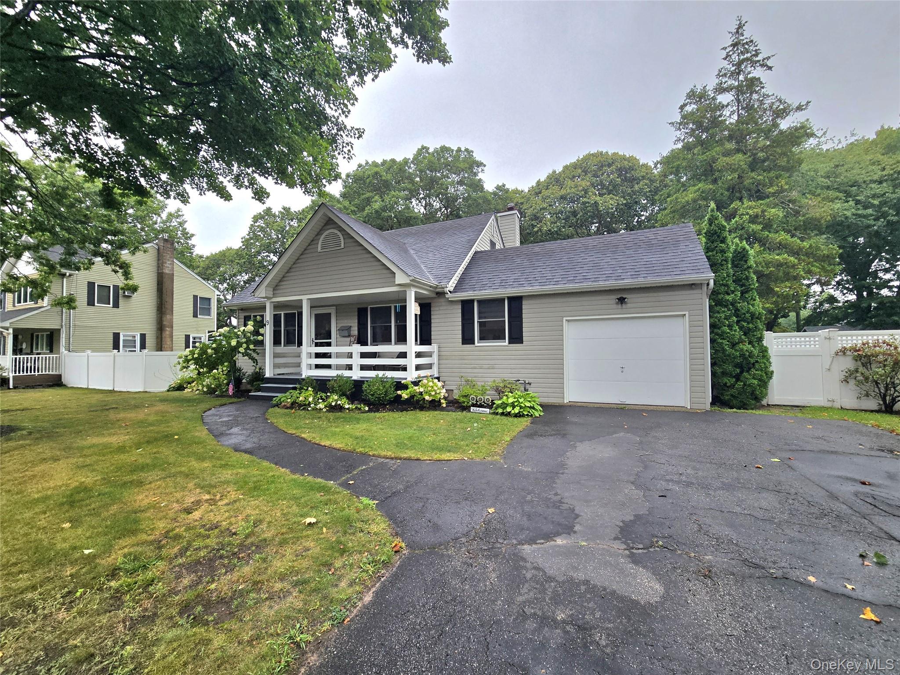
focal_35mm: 13
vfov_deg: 89.9
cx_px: 450
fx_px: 338
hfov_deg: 106.2
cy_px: 338
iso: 50
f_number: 2.2
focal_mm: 2.2
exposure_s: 1/1250
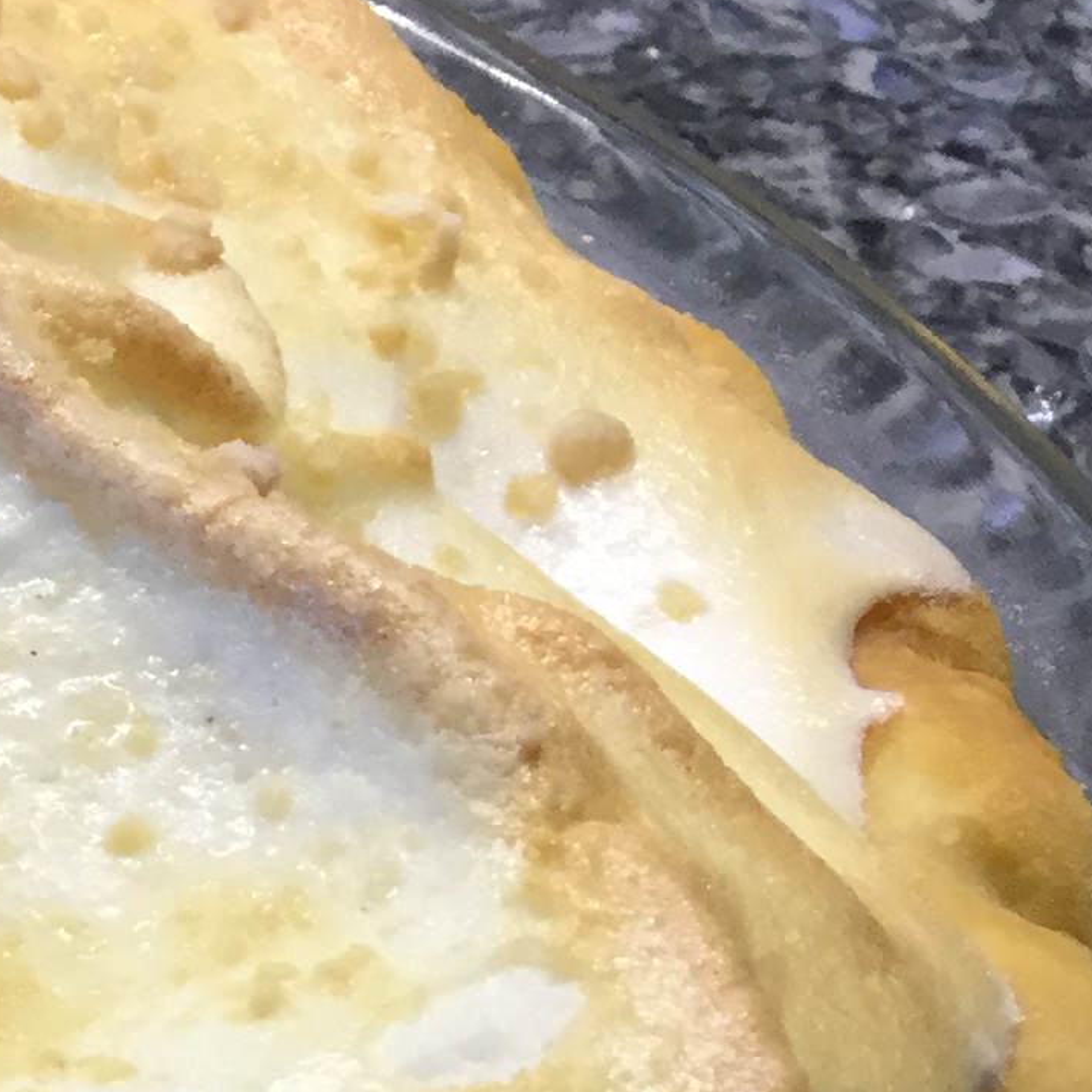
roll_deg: -3.4
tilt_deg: -40.7
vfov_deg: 13.7
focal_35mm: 125
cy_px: 1216
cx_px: -1341
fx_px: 4461
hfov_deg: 11.9
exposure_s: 1/30
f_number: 2.4
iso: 50
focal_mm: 3.3
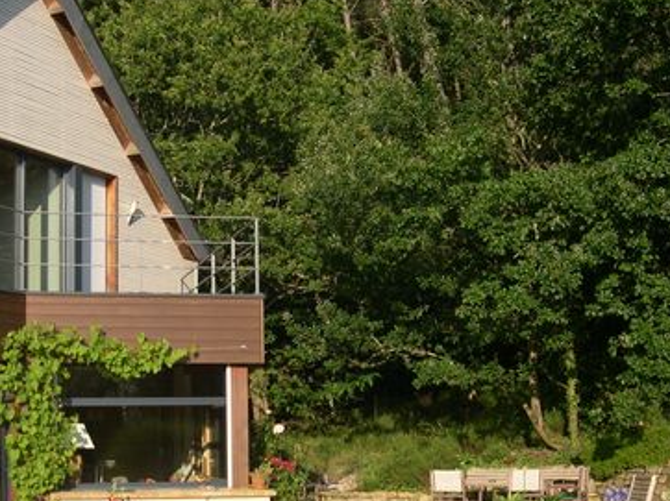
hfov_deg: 30.6
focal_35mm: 63
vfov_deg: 23.1
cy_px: 364
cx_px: 255
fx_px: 1219
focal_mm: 8
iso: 100
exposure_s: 1/115
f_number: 7.6
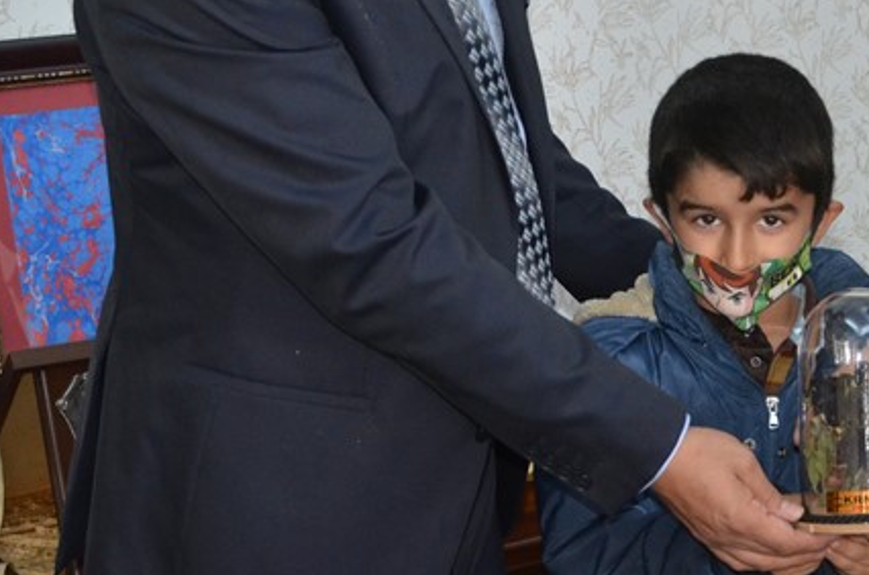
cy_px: 83
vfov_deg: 14.5
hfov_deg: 21.6
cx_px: 732
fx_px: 2240
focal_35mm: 93
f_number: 3.8
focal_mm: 24
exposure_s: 1/60
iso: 800
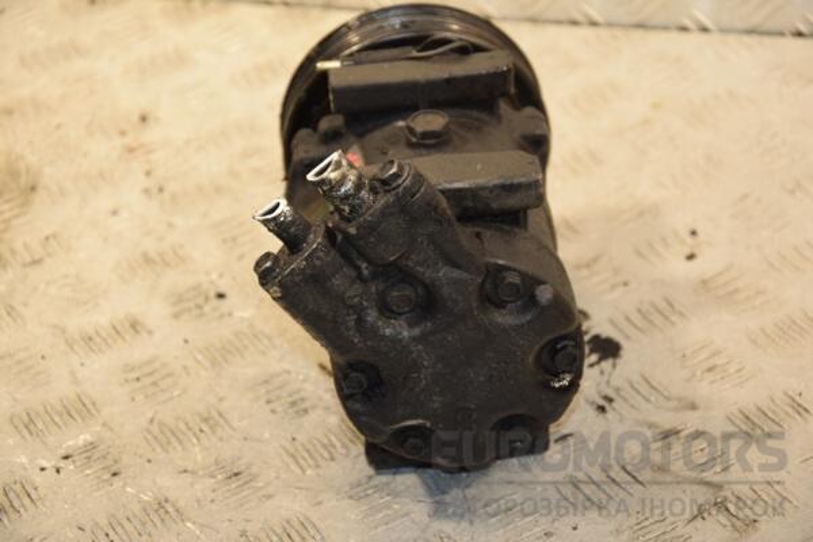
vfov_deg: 13.0
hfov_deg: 19.5
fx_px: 2371
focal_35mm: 105
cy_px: 271
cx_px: 406
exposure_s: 1/160
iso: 800
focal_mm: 70
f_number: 5.3
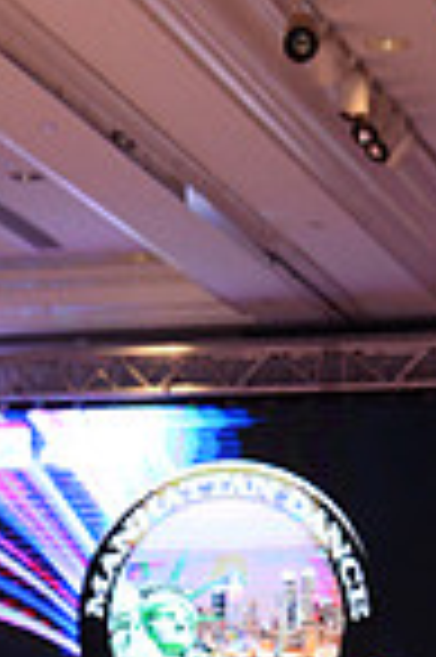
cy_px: 1156
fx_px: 3332
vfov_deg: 10.6
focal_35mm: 183
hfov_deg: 7.5
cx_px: 178
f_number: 6.3
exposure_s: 1/250
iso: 2500
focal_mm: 46
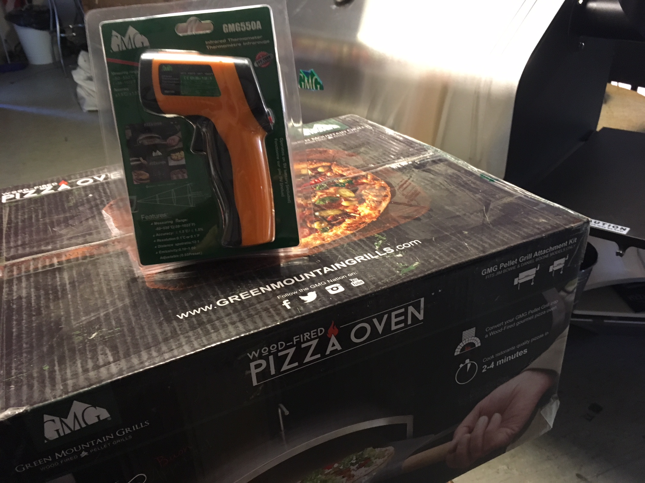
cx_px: 322
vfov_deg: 48.2
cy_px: 242
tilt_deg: -33.4
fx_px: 540
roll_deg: +0.9
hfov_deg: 61.7
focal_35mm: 29
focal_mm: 4.15
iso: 200
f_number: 2.2
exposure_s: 1/20
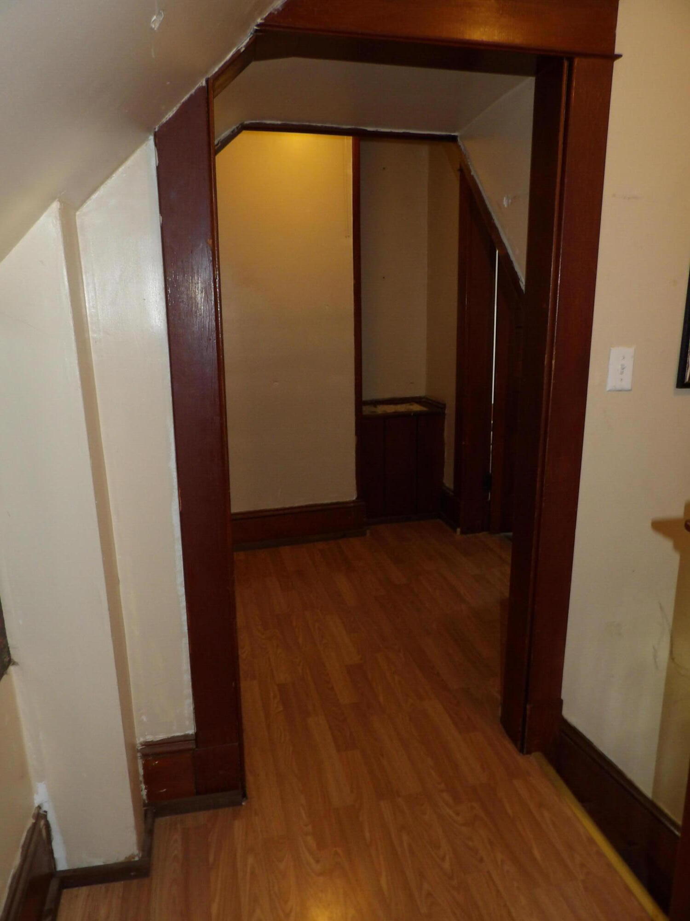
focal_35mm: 24
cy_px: 460
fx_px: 638
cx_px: 345
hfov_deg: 56.8
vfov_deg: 71.6
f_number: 3.2
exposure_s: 1/26
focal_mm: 4.3
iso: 200
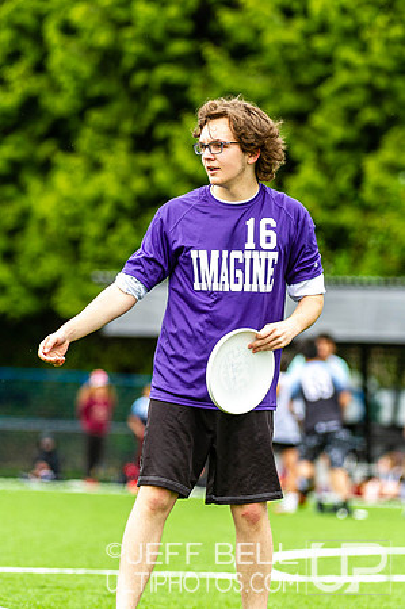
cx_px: 206
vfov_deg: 5.9
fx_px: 5943
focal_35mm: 351
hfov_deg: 3.9
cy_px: 285
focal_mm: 220
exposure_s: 1/1000
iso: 400
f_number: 4
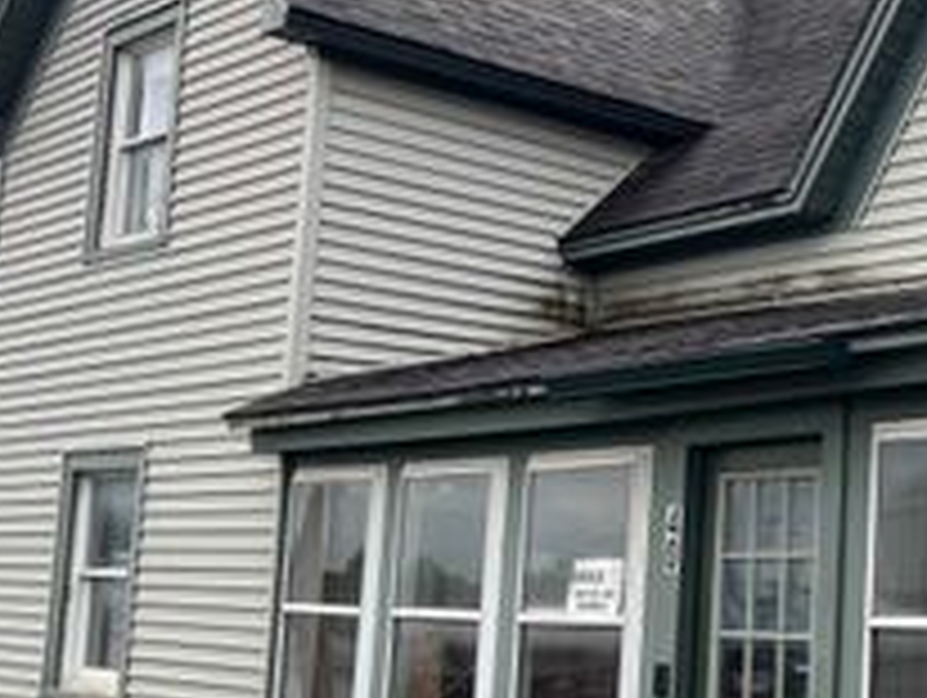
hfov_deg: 28.0
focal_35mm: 63
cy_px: 394
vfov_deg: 23.3
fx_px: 1689
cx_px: 1017
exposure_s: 1/502
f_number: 1.6
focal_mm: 5.1
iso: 50
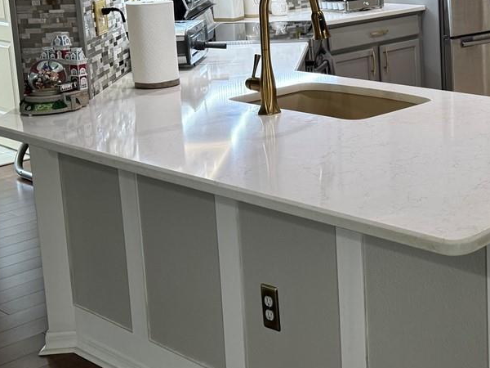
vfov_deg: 22.6
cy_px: 66
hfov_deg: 28.6
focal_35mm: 64
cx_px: 474
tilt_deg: -9.4
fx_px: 906
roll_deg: +1.5
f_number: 1.78
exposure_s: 1/60
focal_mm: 6.76
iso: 160
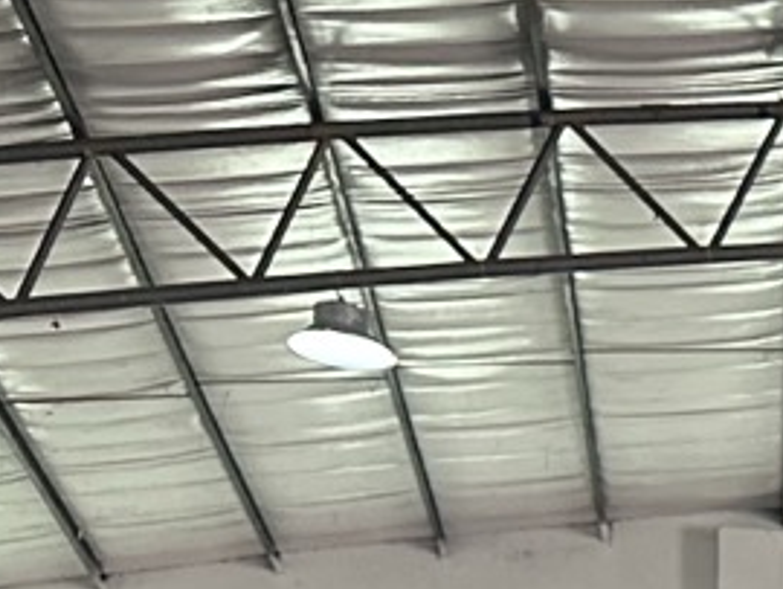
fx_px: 3215
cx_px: 1795
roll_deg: -0.7
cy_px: 1692
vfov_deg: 8.8
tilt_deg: -0.4
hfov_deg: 11.7
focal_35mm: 142
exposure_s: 1/50
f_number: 1.78
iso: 640
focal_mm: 6.86
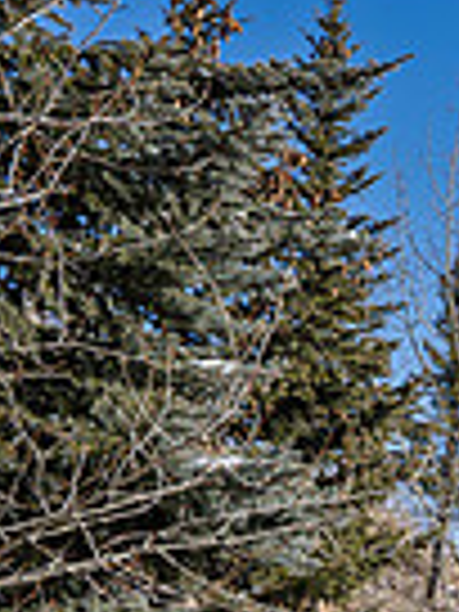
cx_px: 1300
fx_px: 1750
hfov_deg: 10.9
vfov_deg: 19.2
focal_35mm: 99
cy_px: 623
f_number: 9
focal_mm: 24
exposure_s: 1/250
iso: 200
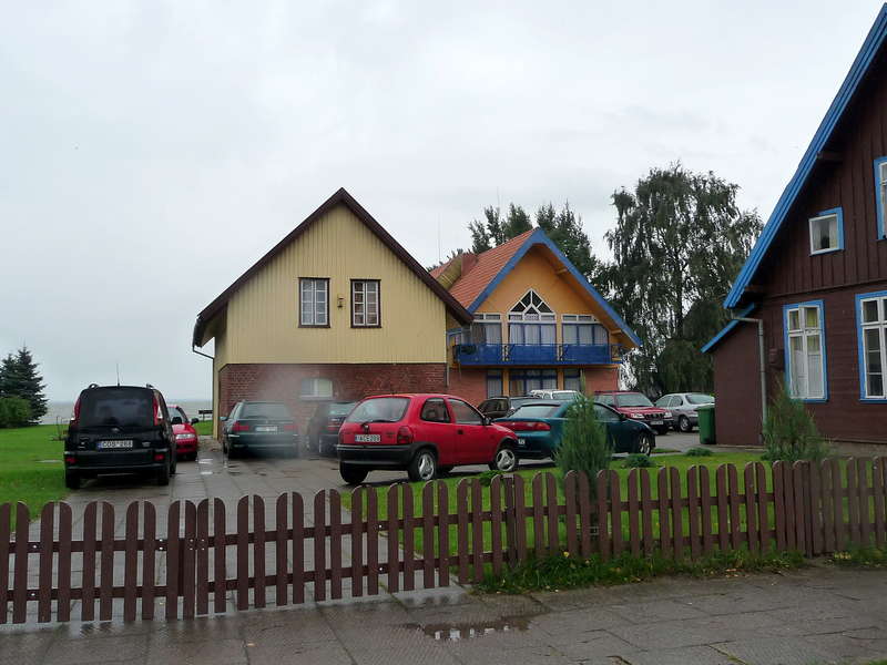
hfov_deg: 55.4
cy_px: 332
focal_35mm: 33
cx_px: 444
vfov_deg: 42.9
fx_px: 846
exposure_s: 1/200
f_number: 3.3
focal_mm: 4.7
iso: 160
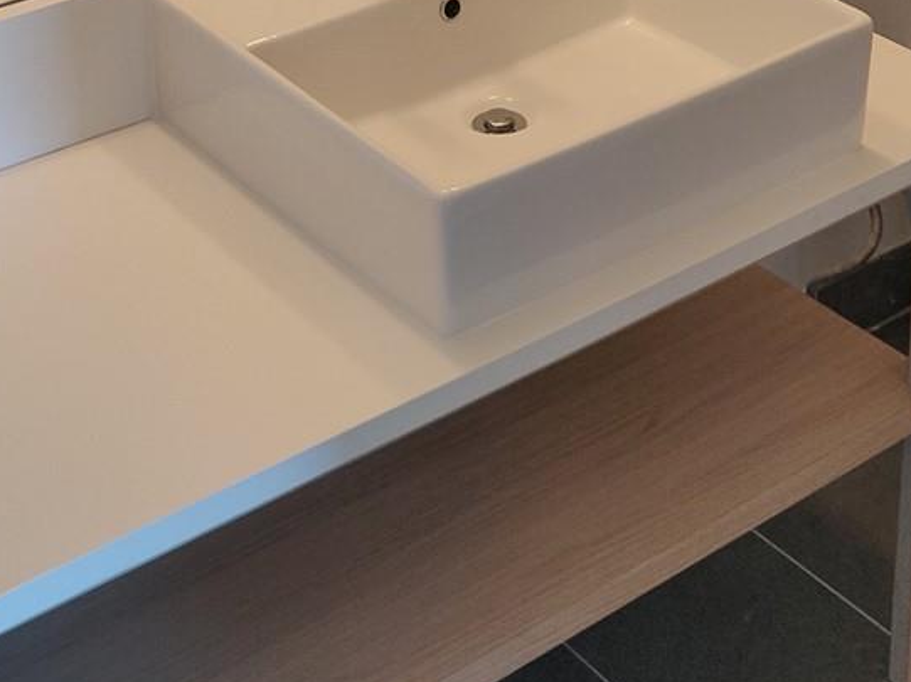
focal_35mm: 74
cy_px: -306
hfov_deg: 26.3
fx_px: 1946
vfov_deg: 18.0
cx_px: 573
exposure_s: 1/33
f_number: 1.7
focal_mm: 4.25
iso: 250
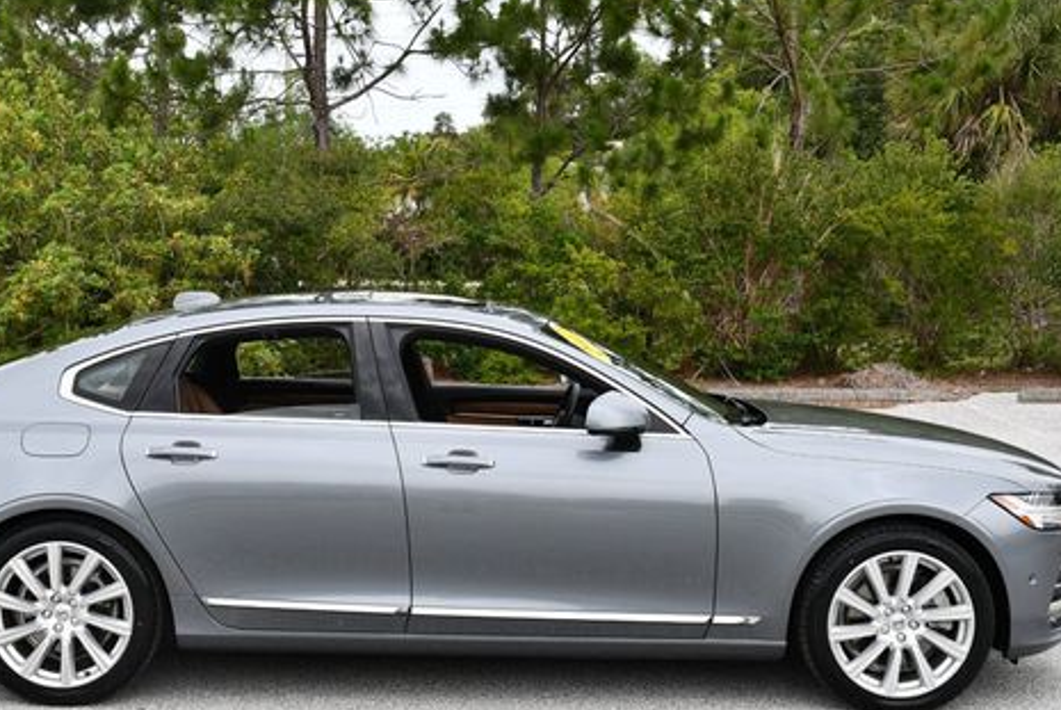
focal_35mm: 55
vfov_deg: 24.7
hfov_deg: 36.1
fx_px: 1622
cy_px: 310
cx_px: 445
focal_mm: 20
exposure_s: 1/250
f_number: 8
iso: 125
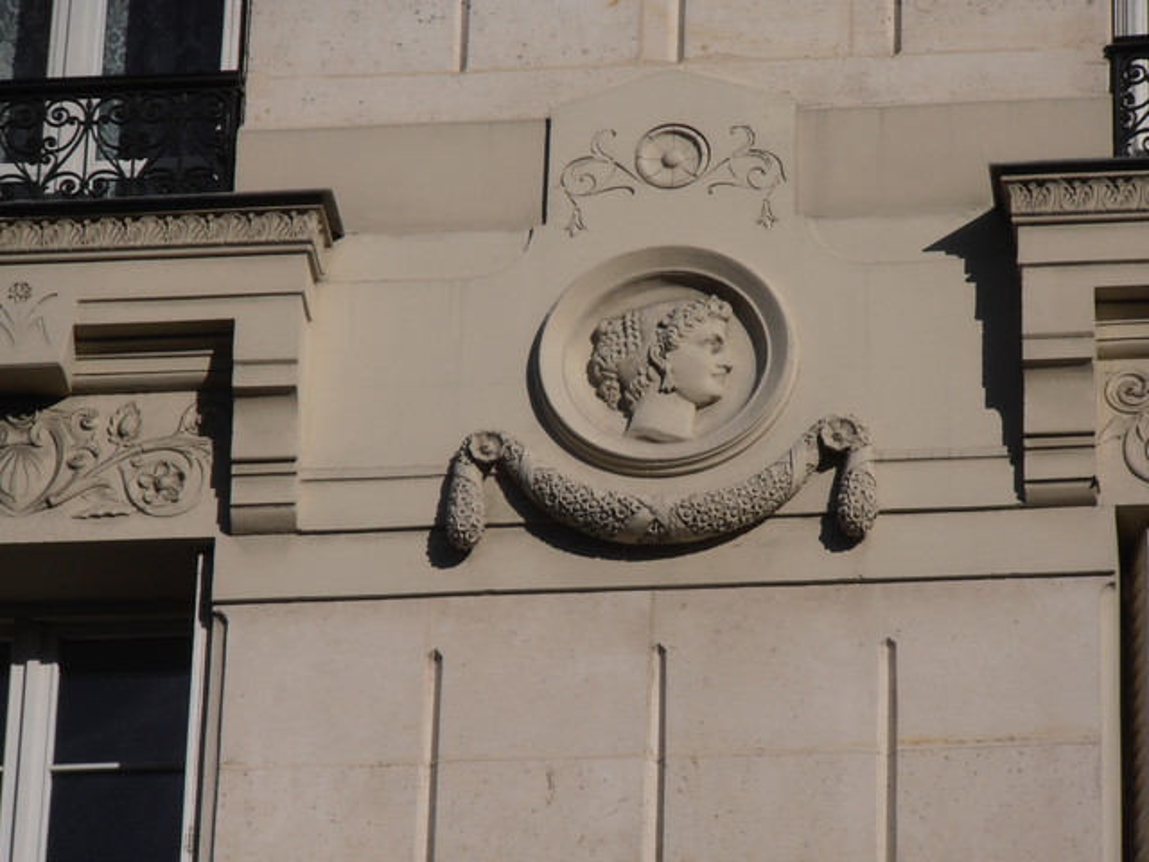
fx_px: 7966
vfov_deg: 6.2
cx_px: 574
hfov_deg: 8.2
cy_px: 431
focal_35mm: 240
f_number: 5.7
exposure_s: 1/1600
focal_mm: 42.54
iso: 80
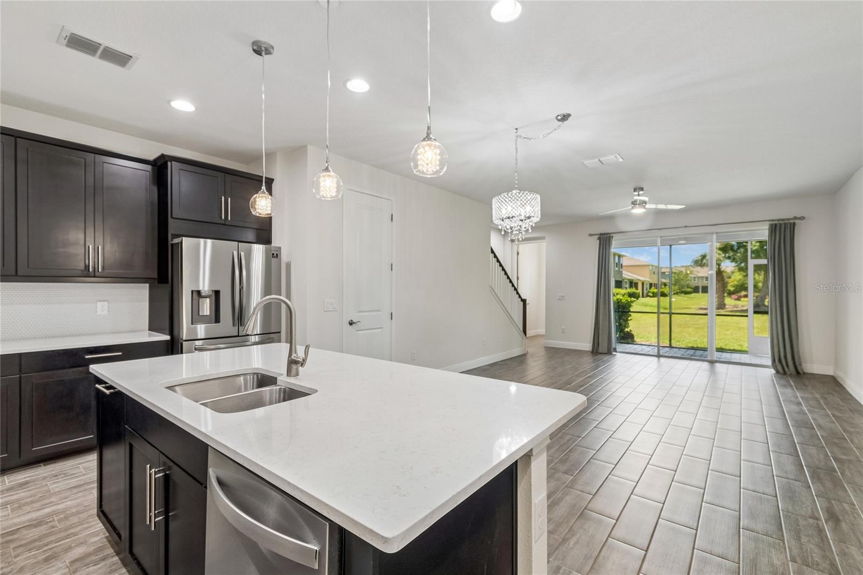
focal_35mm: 15
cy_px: 288
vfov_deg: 77.3
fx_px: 359
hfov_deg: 100.4
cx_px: 432
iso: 100
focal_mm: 10
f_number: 7.1
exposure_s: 1/20
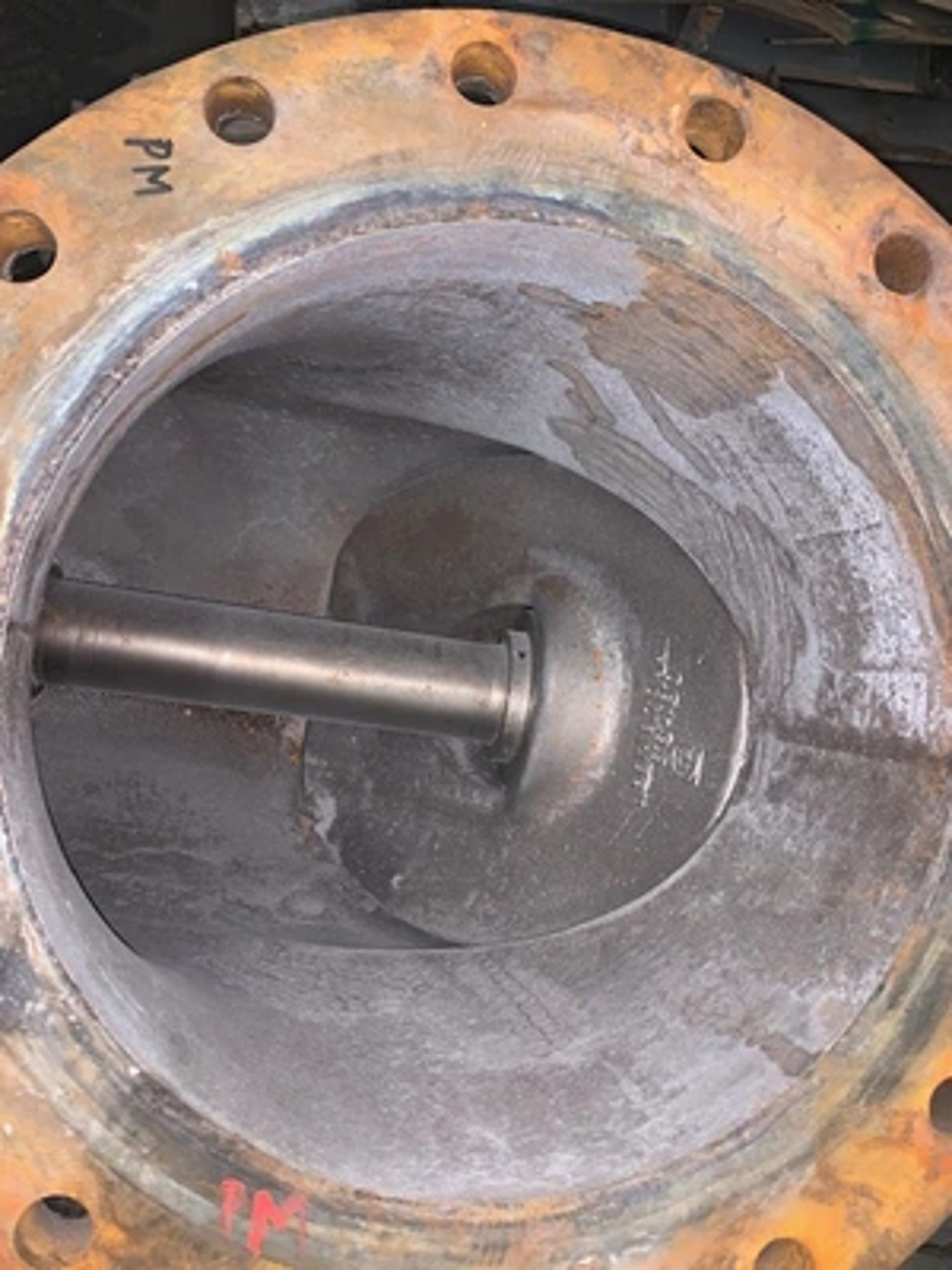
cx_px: 476
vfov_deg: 67.3
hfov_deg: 53.1
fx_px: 953
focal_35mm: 26
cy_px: 635
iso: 40
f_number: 1.8
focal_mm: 4.25
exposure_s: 1/16
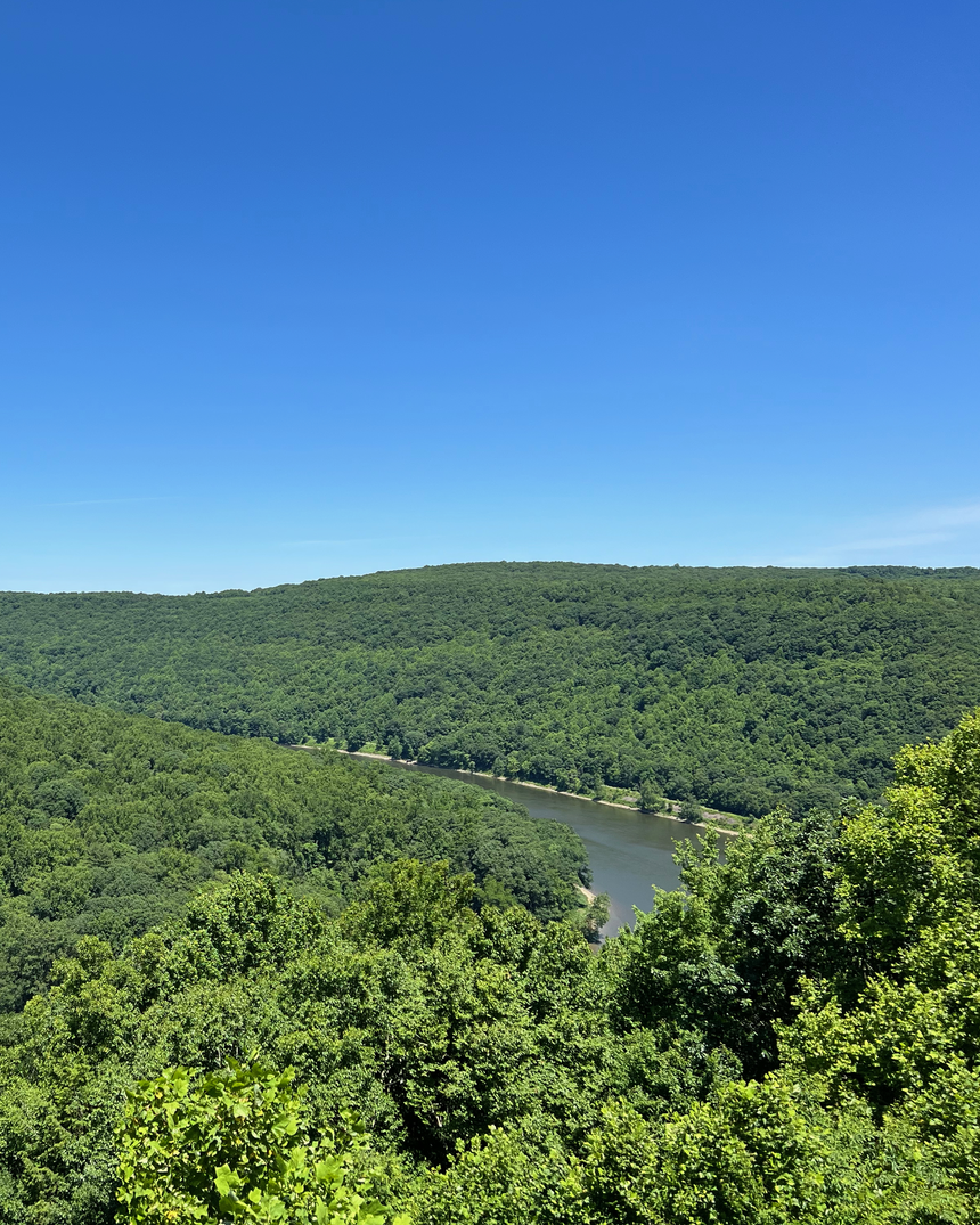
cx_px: 177
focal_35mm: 34
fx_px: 1233
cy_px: 611
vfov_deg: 52.8
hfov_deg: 41.2
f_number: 1.5
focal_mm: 5.7
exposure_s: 1/3968
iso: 50
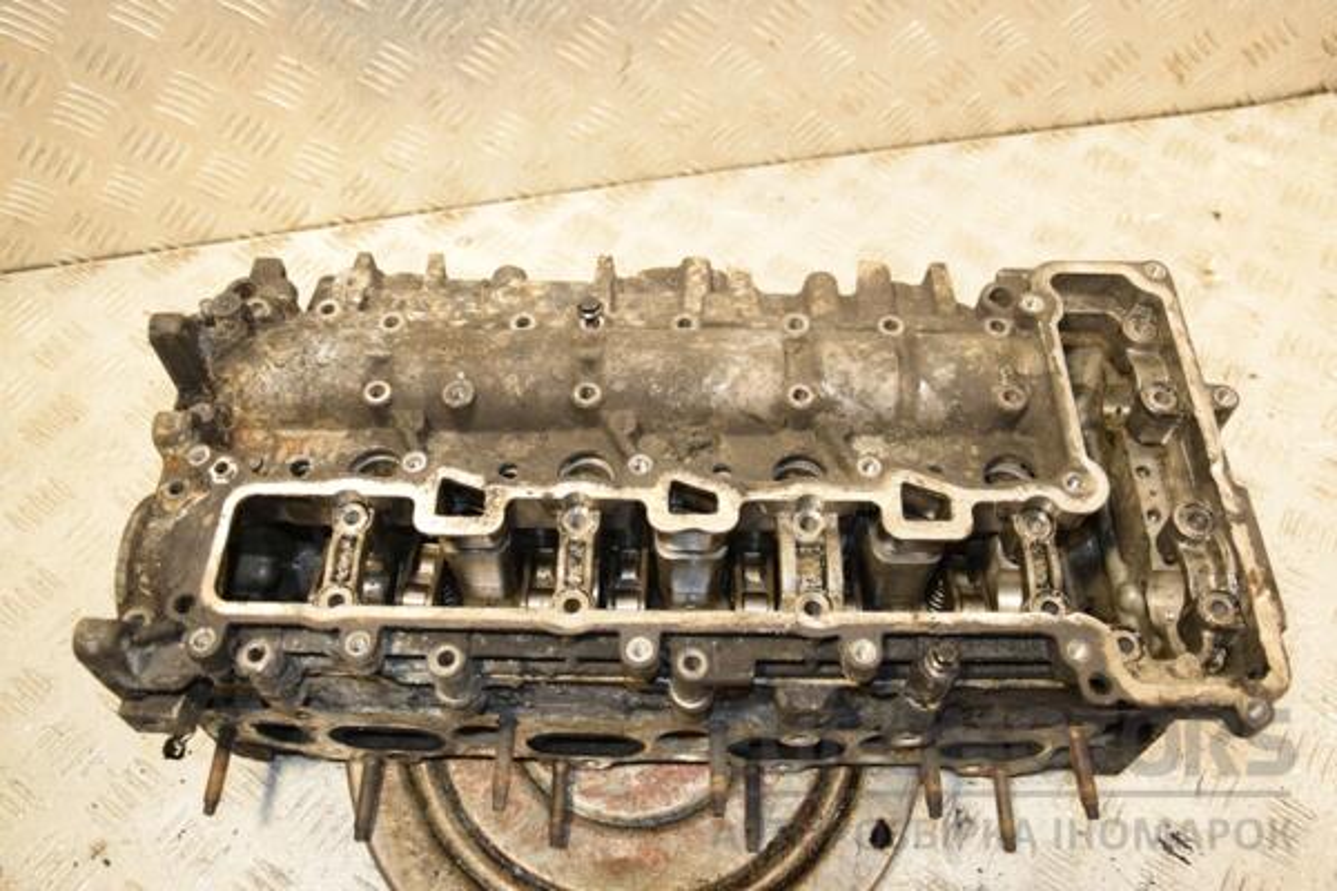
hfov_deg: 59.5
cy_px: 446
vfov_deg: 41.7
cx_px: 668
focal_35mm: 32
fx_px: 1170
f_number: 5
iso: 800
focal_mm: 21
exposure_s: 1/200
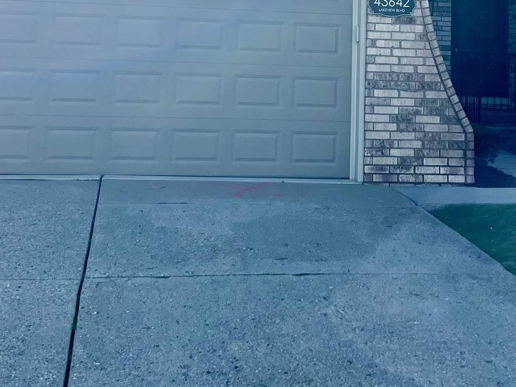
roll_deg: -1.8
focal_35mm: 64
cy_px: -44
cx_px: 308
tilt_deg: +6.8
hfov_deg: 30.2
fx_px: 954
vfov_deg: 21.7
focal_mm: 5.7
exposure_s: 1/6993
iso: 50
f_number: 1.5
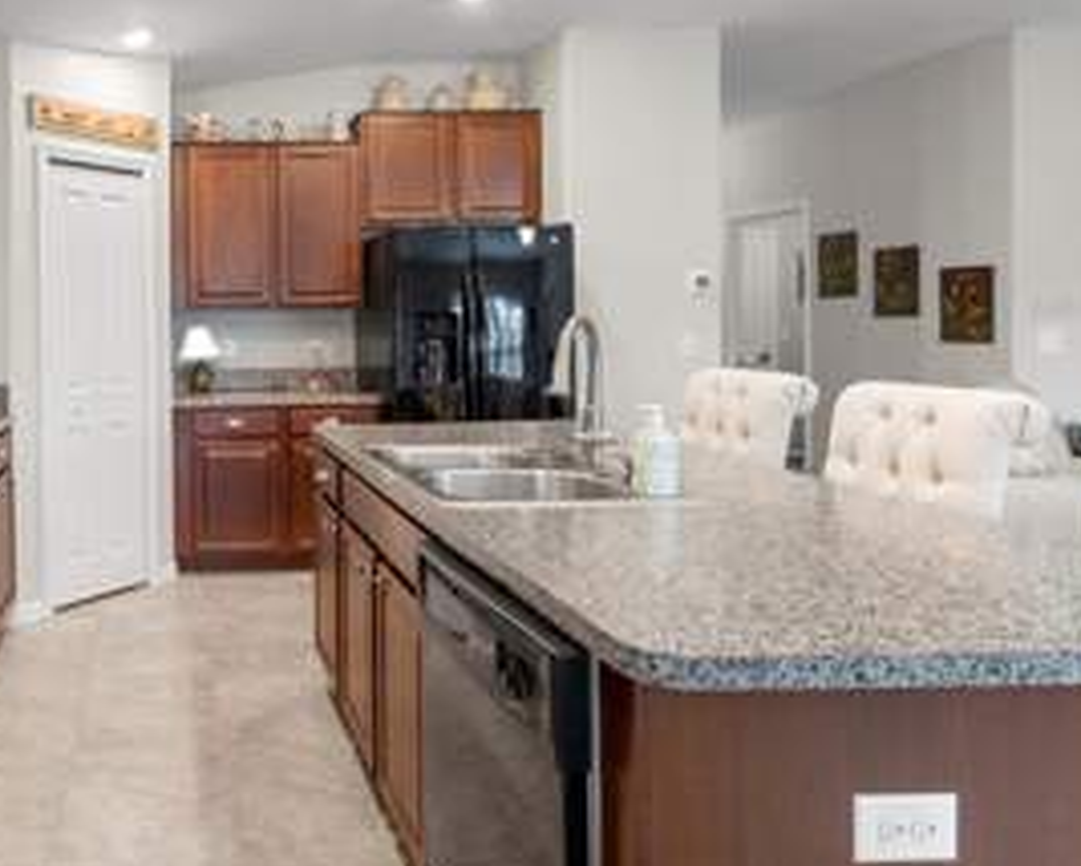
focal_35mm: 27
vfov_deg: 52.5
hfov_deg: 57.5
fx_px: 864
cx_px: 166
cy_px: 308
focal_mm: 16
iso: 2000
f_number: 9
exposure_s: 1/5
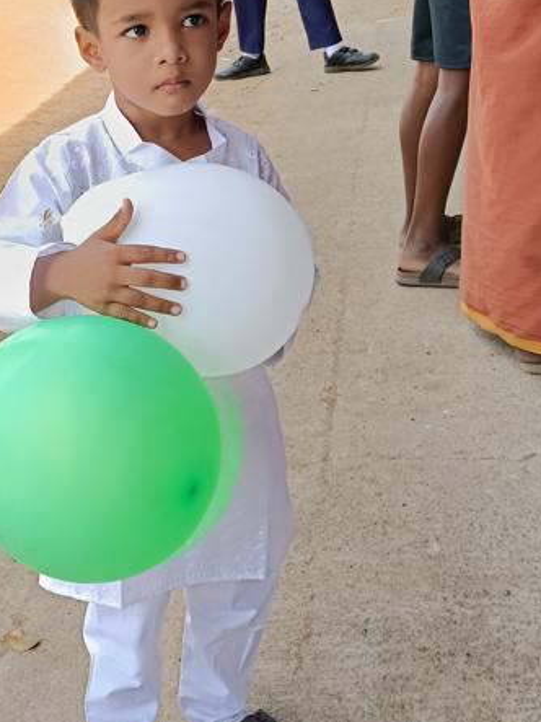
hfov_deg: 27.6
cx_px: 129
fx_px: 1084
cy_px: 251
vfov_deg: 36.5
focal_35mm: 52
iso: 50
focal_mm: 3.98
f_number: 1.8
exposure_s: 1/159
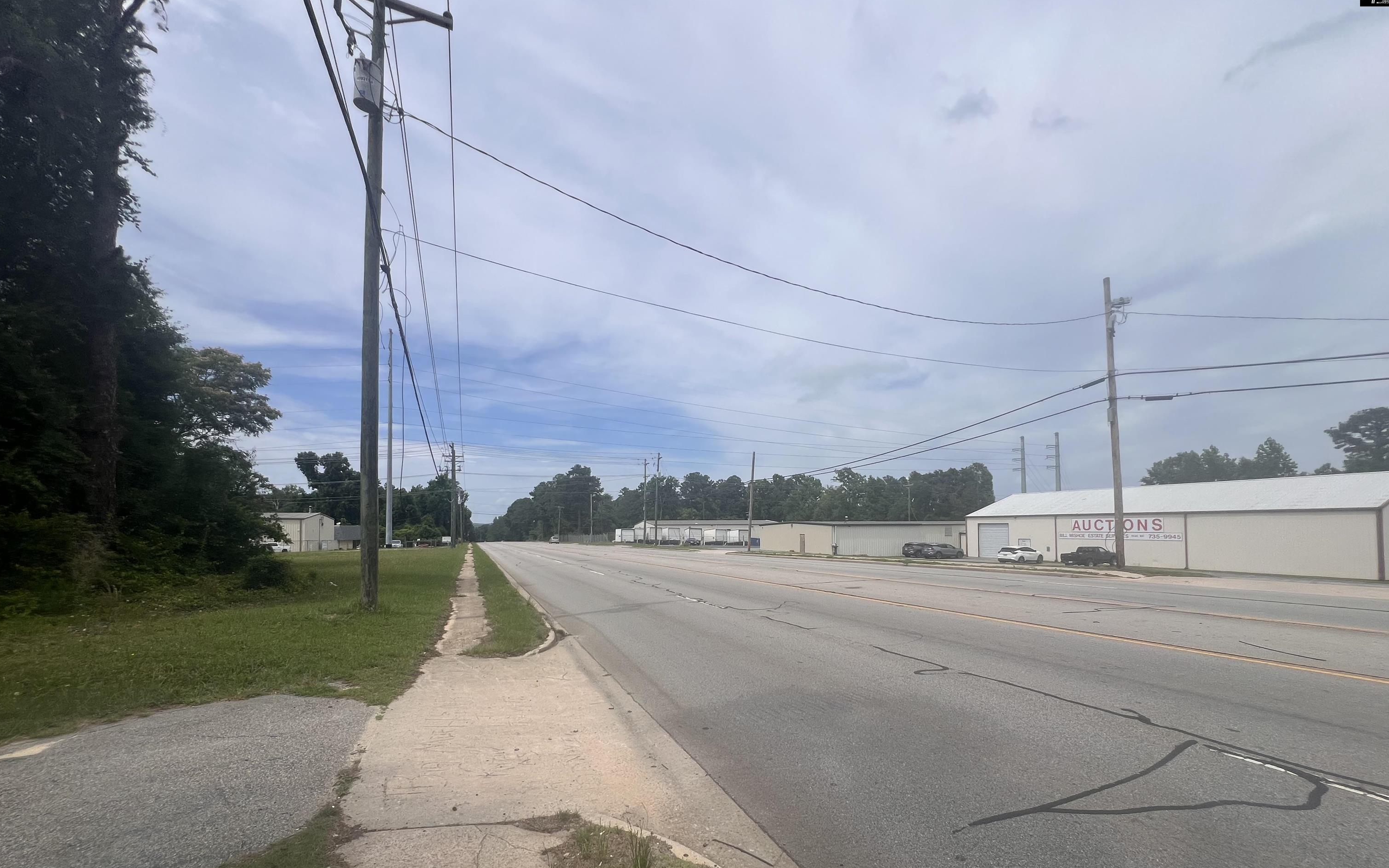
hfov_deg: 105.3
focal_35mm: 14
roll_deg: -0.1
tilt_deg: -1.2
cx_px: 699
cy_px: 512
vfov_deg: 77.9
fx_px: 530
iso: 32
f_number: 1.8
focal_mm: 1.57
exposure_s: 1/3311
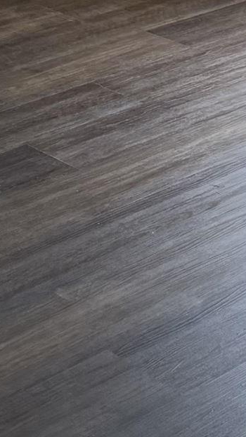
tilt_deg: -12.5
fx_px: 1497
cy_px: -158
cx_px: -50
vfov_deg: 15.7
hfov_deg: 9.3
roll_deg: +0.1
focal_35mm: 129
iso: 100
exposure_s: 1/234
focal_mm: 6.76
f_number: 1.78
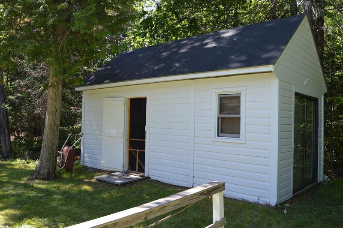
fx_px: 271
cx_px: 172
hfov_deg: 64.6
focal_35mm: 28
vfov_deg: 45.6
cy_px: 114
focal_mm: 19
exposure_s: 1/125
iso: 180
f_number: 5.6
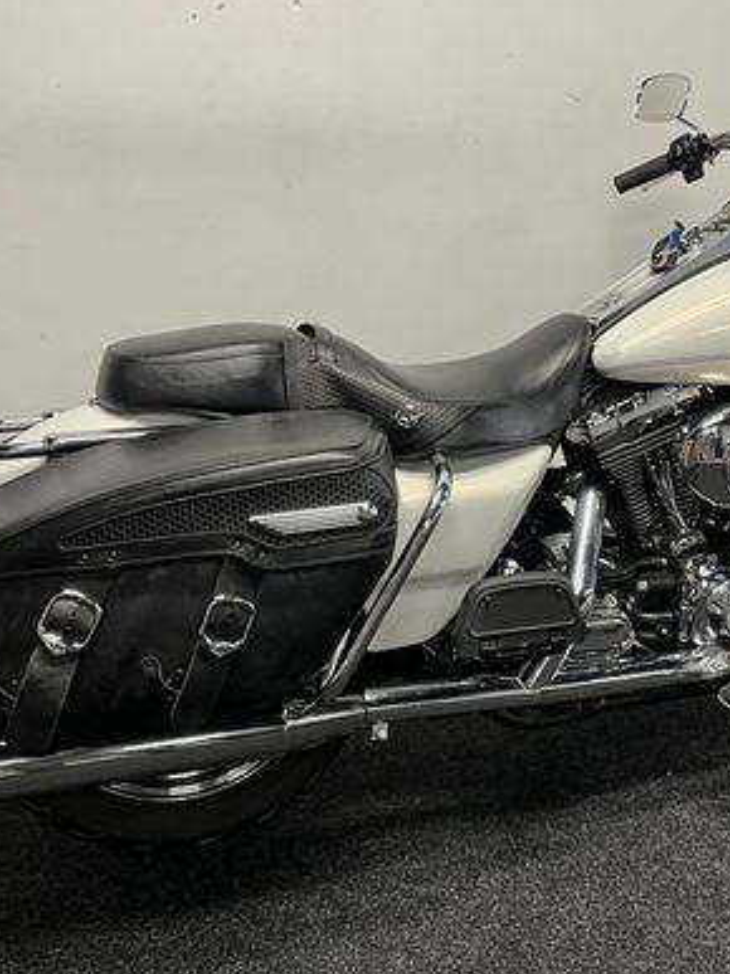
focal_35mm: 43
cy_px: 471
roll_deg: -0.4
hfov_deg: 33.3
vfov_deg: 43.9
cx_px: 483
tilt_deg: -18.6
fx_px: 1210
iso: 80
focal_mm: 5.1
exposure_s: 1/50
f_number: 1.6
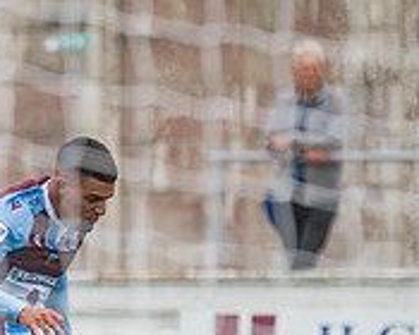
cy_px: 325
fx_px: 11892
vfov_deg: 1.6
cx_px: -191
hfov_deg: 2.0
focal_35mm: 959
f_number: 2.8
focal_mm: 240
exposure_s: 1/1250
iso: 220
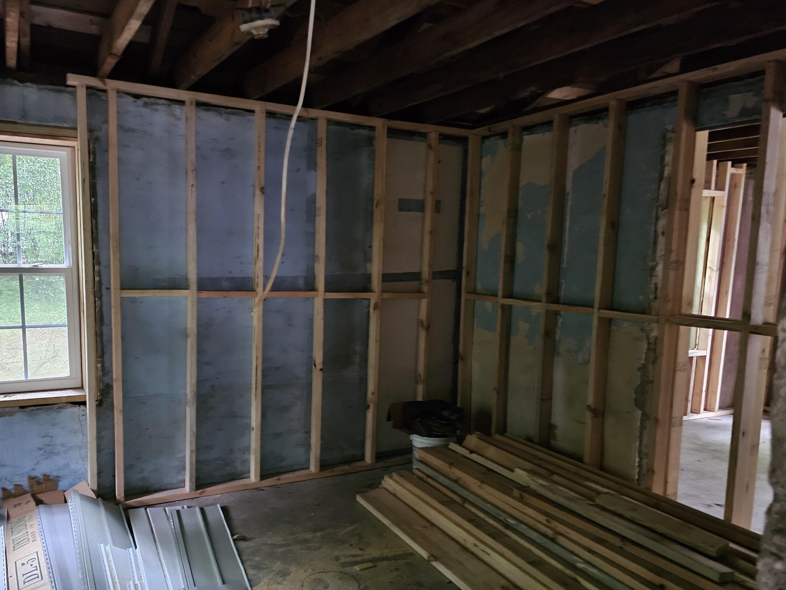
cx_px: 356
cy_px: 338
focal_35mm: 28
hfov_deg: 63.3
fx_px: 636
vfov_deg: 49.6
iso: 2000
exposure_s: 1/15
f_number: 1.7
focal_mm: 6.3
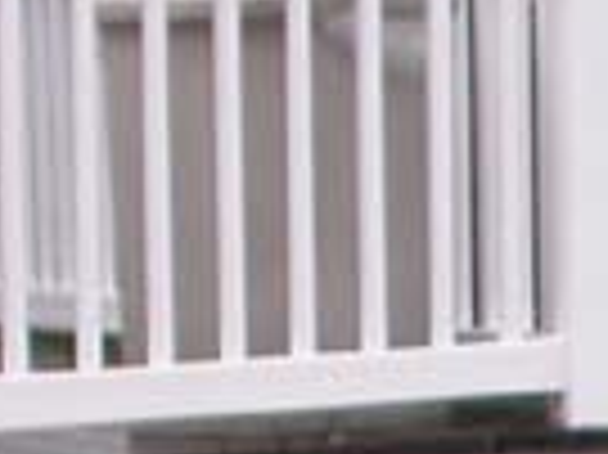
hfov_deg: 6.7
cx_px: 1049
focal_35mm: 288
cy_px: 1173
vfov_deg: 5.0
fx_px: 5054
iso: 100
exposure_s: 1/109
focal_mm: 7.85
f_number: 3.7
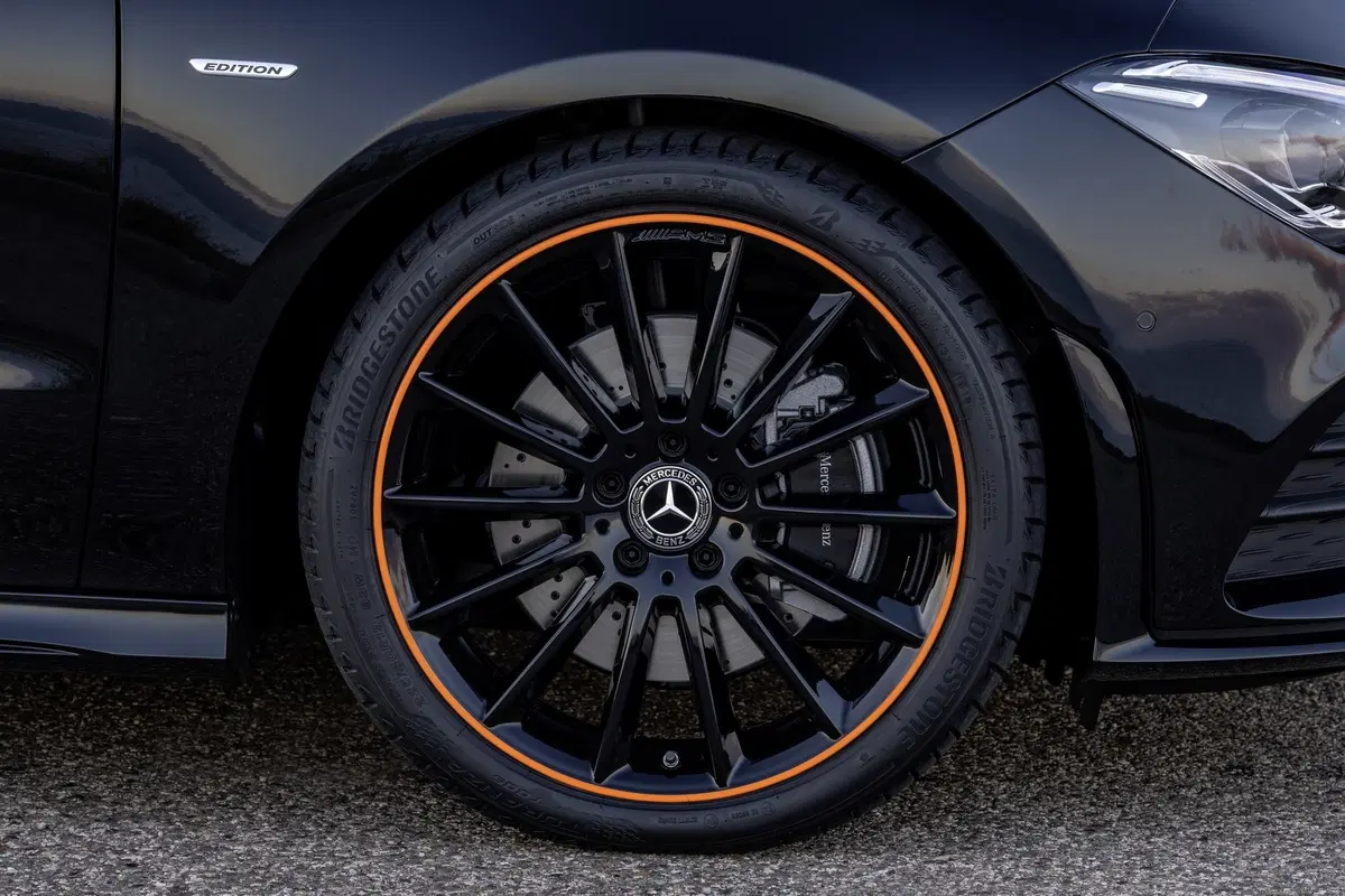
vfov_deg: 8.9
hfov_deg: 13.2
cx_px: 672
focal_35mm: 155
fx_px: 5791
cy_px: 448
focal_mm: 155
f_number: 11
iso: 200
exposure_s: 1/8
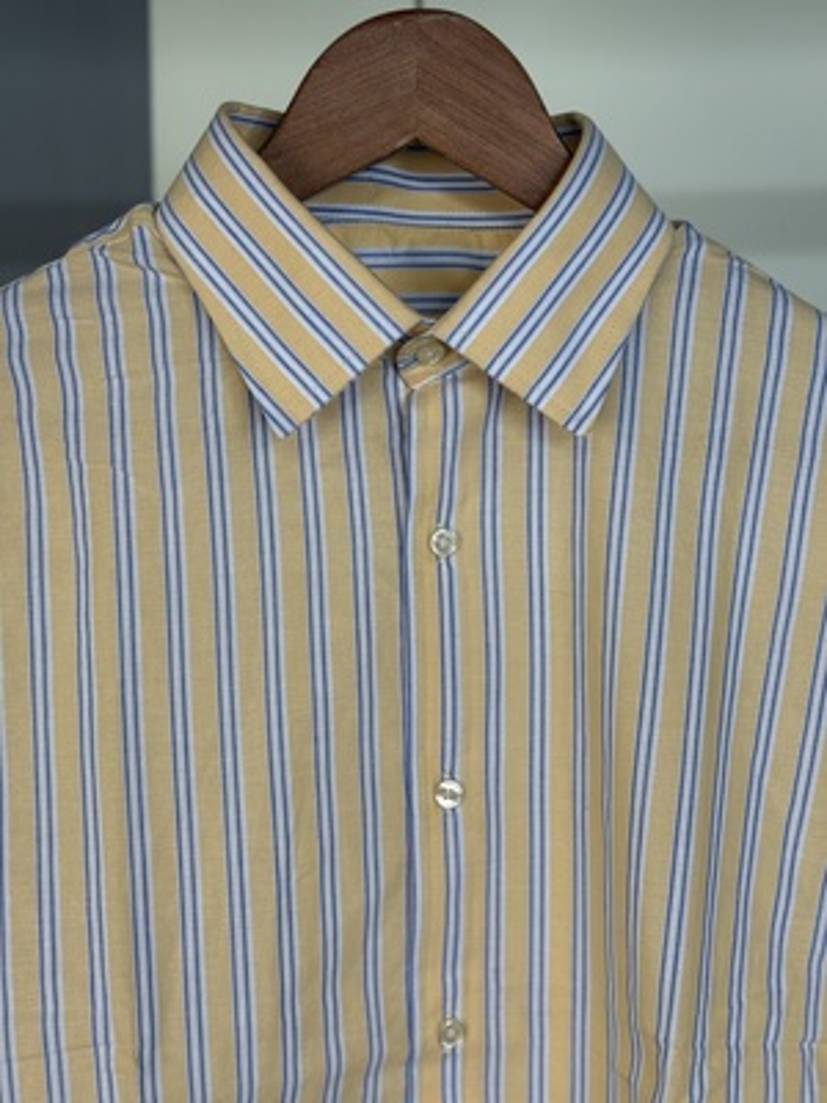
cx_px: 414
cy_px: 552
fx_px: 1529
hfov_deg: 30.3
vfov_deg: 39.7
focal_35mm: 48
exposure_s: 1/364
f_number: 1.78
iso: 80
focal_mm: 6.76
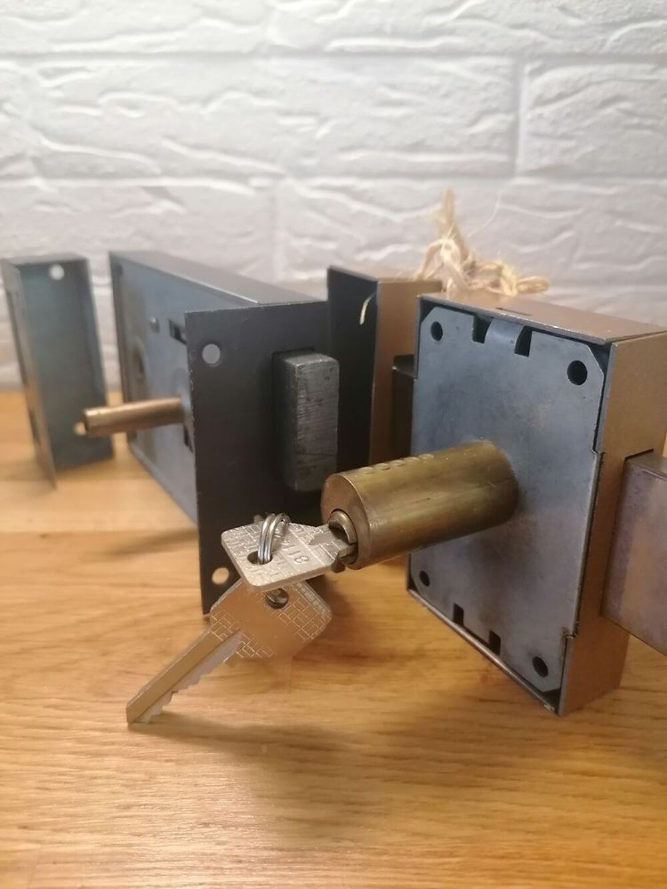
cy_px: 444
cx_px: 334
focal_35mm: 27
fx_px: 694
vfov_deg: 65.3
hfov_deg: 51.4
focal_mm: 4.75
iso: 320
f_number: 1.8
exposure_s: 1/33.3
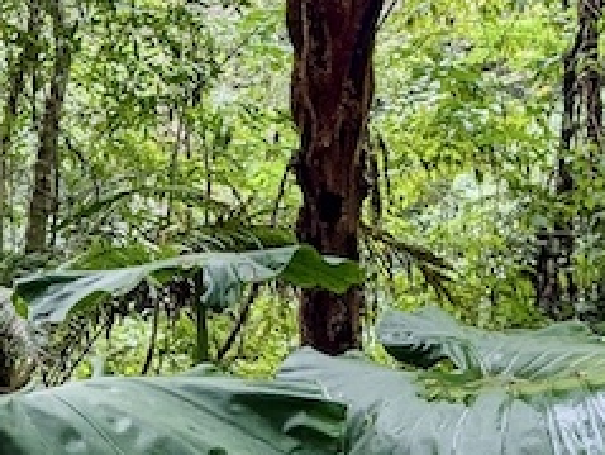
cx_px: 395
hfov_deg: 28.8
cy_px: 54
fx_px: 1173
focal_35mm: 67
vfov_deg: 21.5
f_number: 2.2
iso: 59
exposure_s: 1/68.5
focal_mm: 2.35
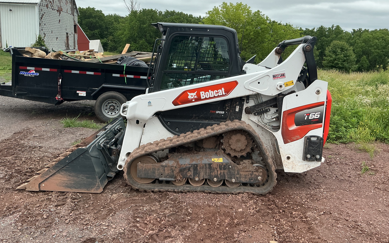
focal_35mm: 31
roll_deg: -1.8
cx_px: 195
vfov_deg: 40.5
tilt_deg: -9.3
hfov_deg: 61.2
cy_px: 100
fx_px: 329
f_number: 1.8
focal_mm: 3
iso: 25
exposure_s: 1/944
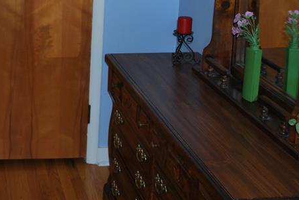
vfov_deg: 19.4
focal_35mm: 68
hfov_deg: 28.2
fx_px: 565
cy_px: -6
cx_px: 13
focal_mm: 20
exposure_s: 1/60
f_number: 3.8
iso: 200
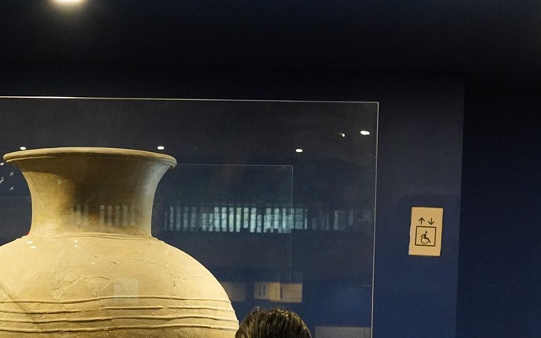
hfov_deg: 21.6
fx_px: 1400
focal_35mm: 95
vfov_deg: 13.3
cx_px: 108
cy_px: 445
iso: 8000
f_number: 5.6
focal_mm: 32
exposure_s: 1/100
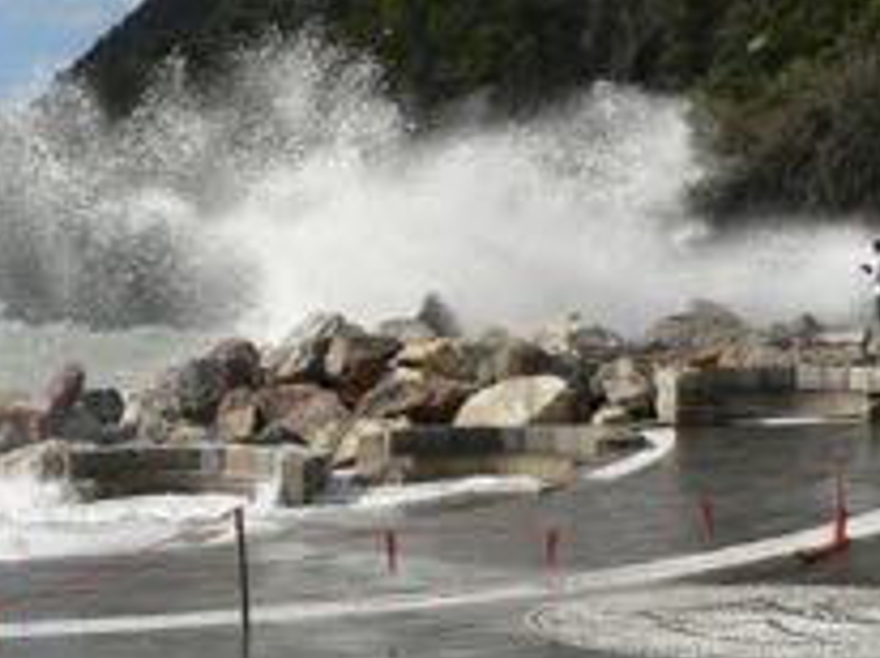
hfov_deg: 27.4
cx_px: 201
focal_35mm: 70
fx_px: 1777
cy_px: 295
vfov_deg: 21.0
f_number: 5.6
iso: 80
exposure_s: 1/500
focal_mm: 6
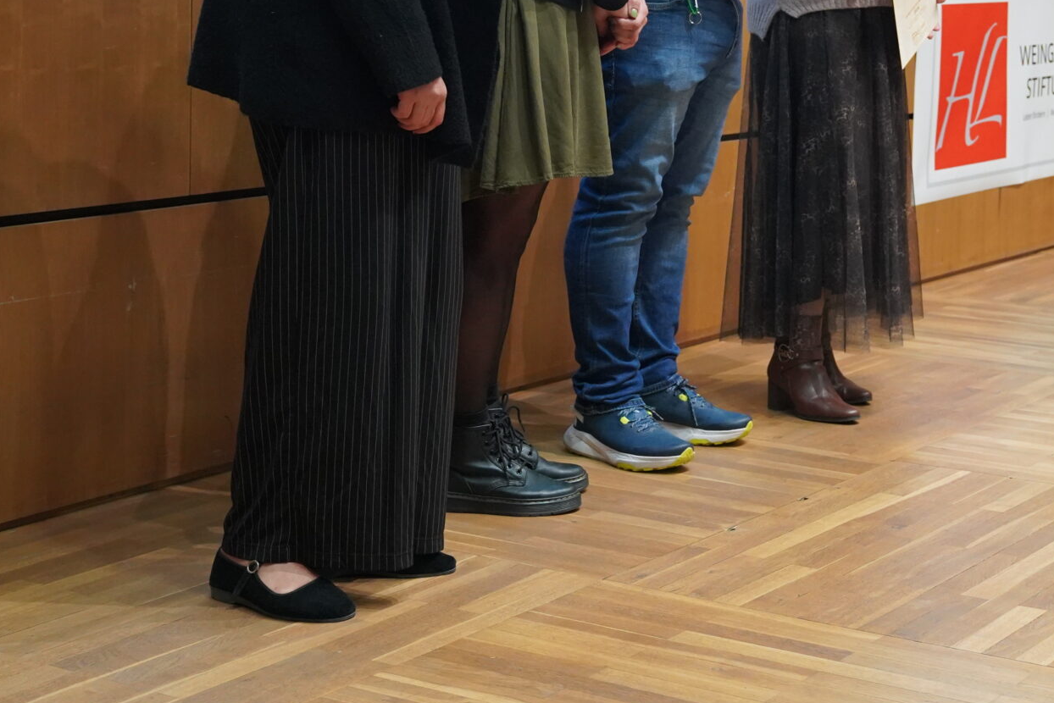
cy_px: 116
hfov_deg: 27.7
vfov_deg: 18.7
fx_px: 2108
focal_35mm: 72
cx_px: 767
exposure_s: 1/160
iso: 4000
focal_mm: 35
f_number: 4
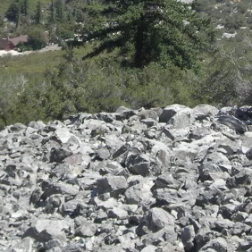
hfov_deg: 14.3
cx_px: 139
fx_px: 1005
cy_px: -40
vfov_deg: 13.9
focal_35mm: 122
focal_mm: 6.3
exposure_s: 1/145
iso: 50
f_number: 6.4
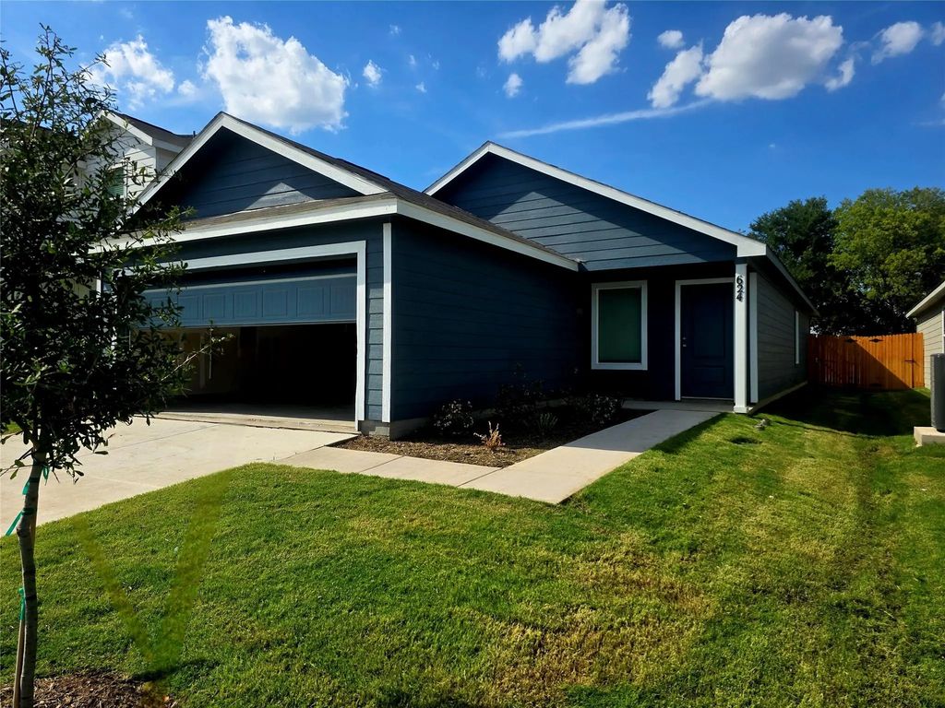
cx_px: 472
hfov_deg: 73.9
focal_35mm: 23
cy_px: 354
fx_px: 628
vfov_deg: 58.9
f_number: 1.7
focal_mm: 6.3
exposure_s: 1/833
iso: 12
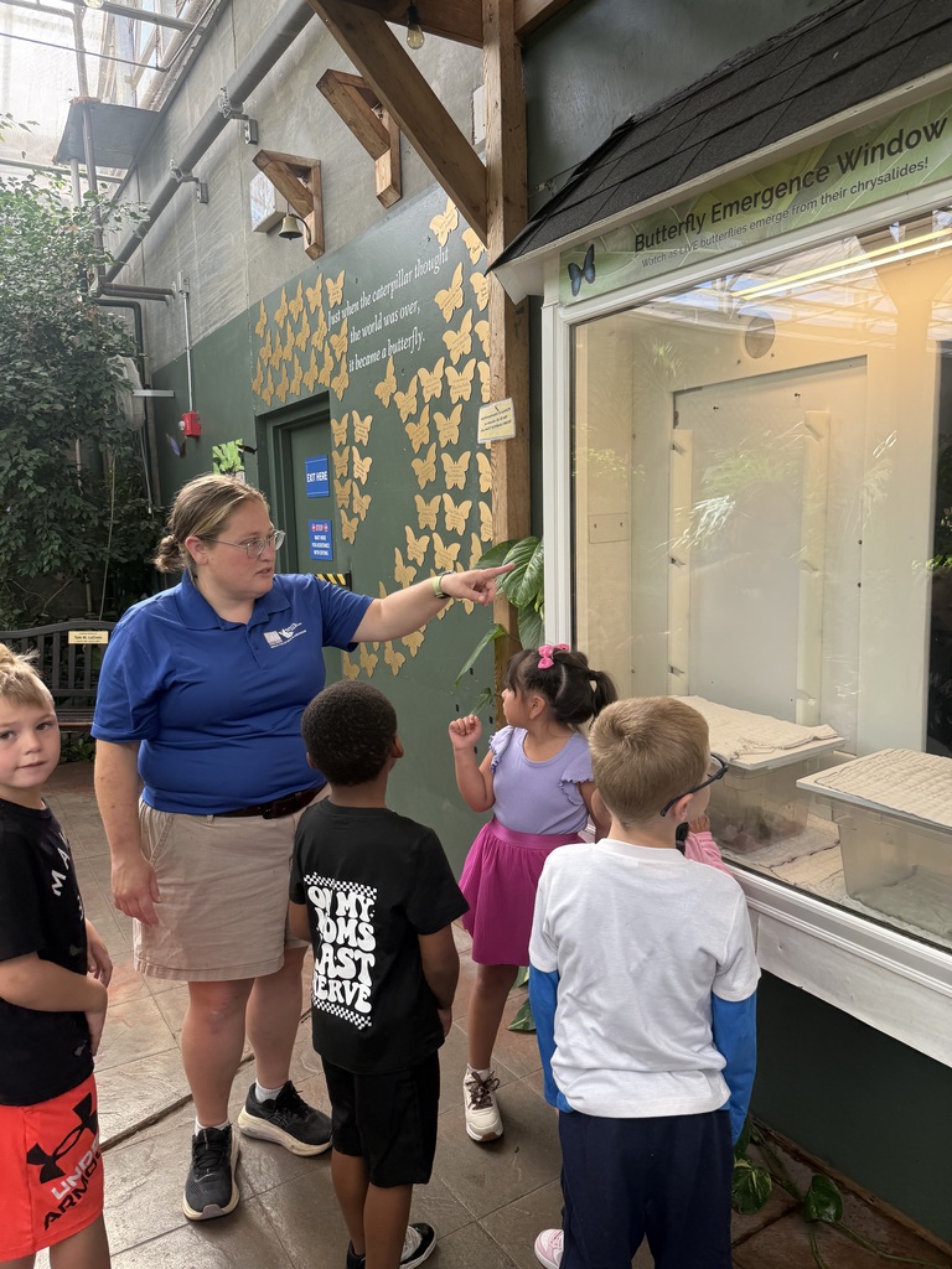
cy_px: 634
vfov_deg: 71.6
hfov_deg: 56.8
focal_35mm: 24
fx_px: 880
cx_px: 476
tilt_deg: -6.8
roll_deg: -0.2
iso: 100
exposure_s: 1/187
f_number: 1.78
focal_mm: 6.76
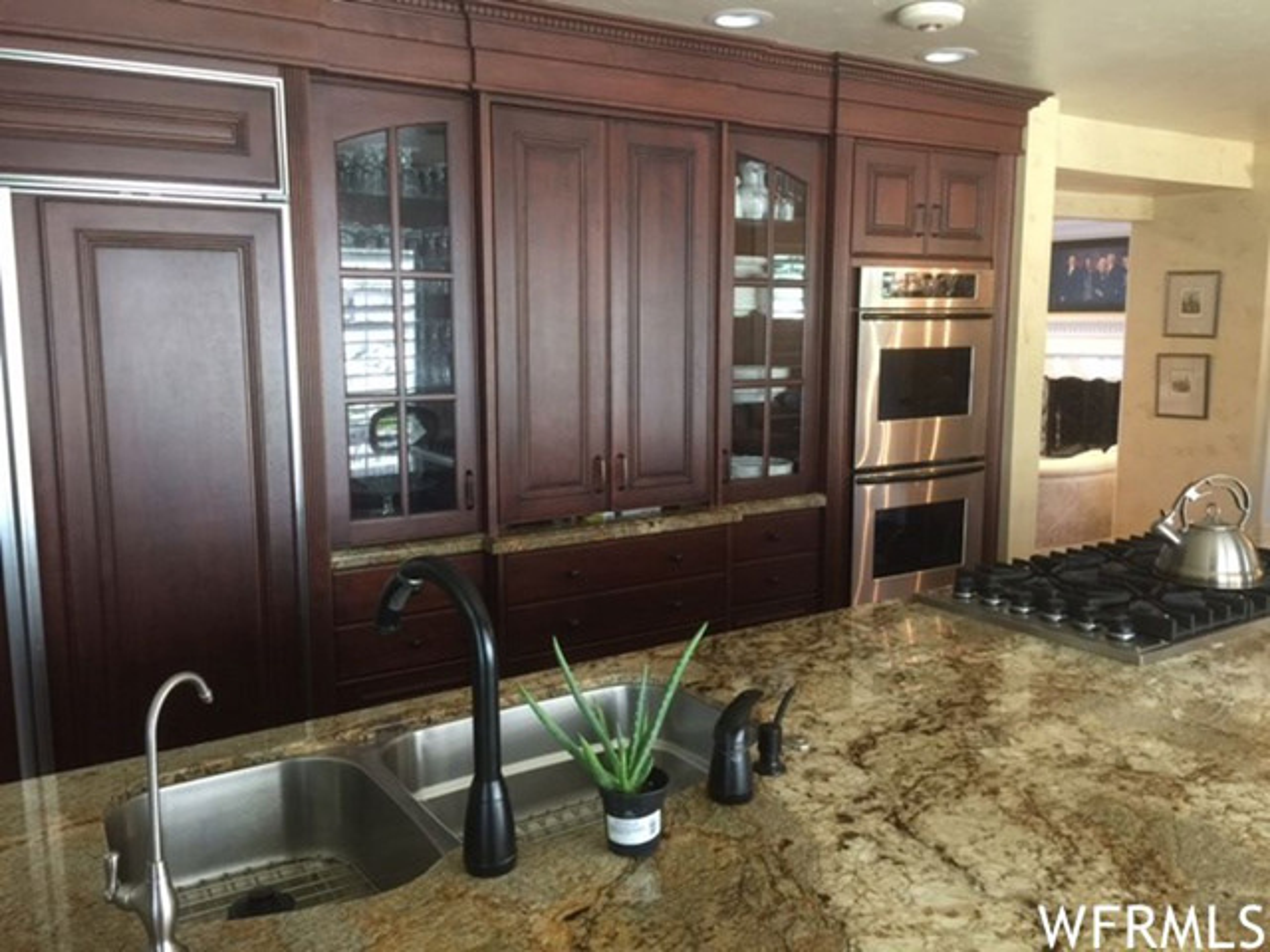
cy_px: 476
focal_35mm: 29
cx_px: 635
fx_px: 1064
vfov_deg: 48.2
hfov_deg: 61.7
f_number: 2.2
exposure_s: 1/15
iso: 80
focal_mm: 4.15
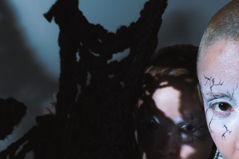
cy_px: 244
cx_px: -31
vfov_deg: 8.6
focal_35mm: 156
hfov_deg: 12.9
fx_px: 1036
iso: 100
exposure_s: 1/125
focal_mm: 32
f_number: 8
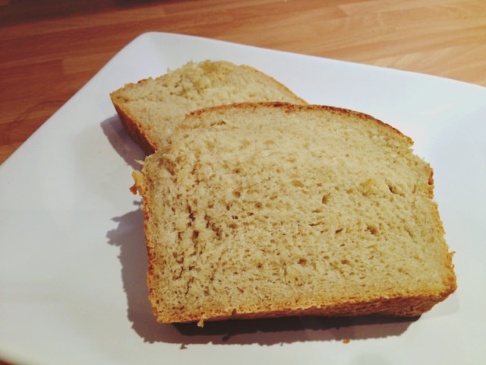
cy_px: 182
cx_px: 243
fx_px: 491
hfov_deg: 52.6
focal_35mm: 35
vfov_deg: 40.7
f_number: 2.4
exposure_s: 1/30
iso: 50
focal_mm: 4.28
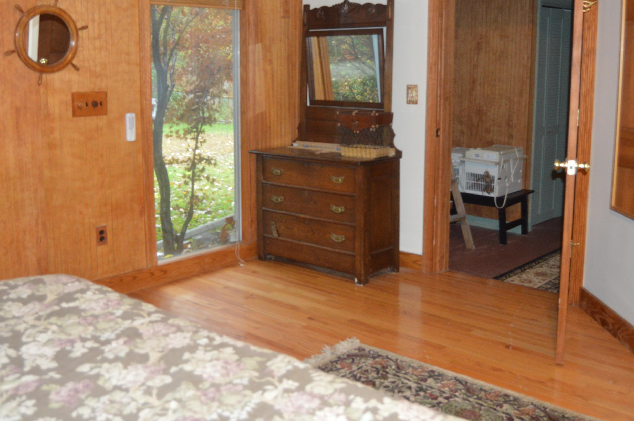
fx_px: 704
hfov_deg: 48.5
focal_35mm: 40
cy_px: 167
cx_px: 296
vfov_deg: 33.2
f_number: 3.5
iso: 1600
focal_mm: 22
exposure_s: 1/60
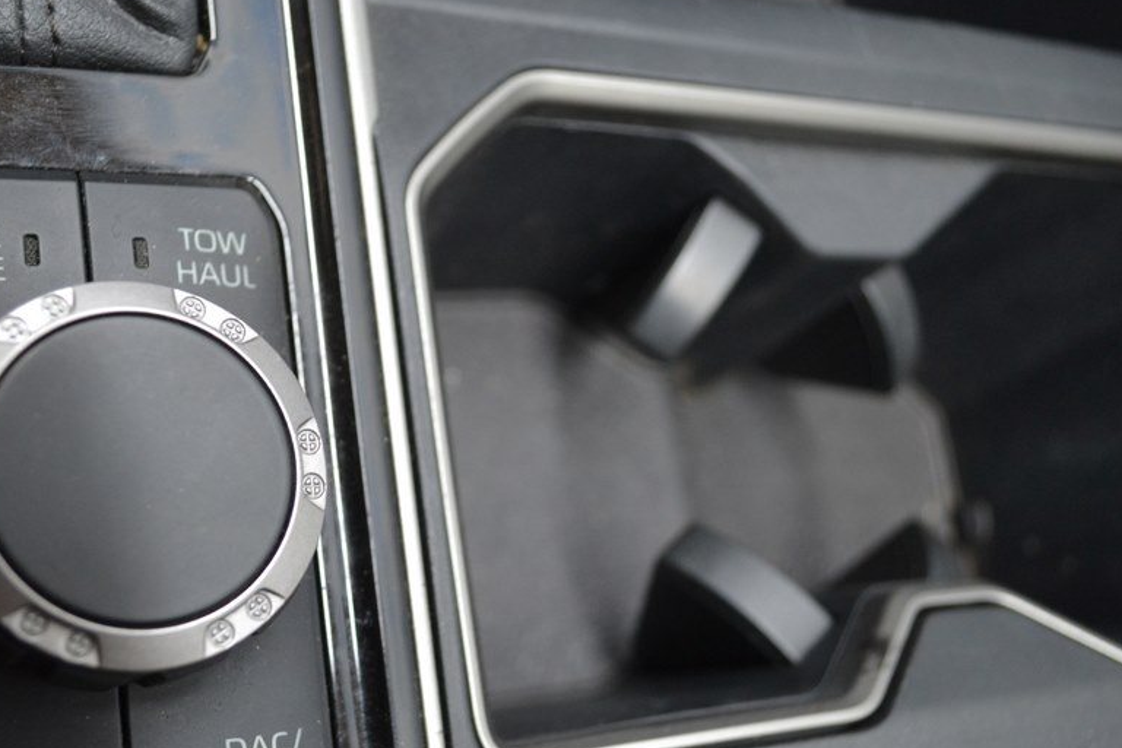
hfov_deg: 44.3
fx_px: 1371
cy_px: 459
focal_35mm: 44
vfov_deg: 30.4
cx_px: 449
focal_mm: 22
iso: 720
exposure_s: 1/60
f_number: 4
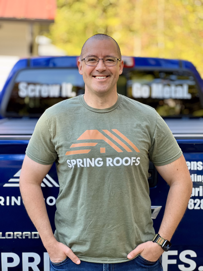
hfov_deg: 19.1
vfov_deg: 25.3
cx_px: 102
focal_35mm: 77
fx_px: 602
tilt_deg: -6.9
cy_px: 136
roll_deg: -0.9
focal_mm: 9
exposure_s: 1/121
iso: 80
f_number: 2.8
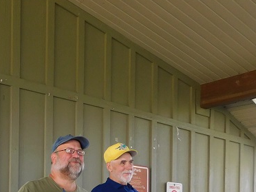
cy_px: 229
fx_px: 422
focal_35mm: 57
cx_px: -11
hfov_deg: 30.9
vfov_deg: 23.5
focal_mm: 4
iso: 125
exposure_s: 1/50
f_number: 3
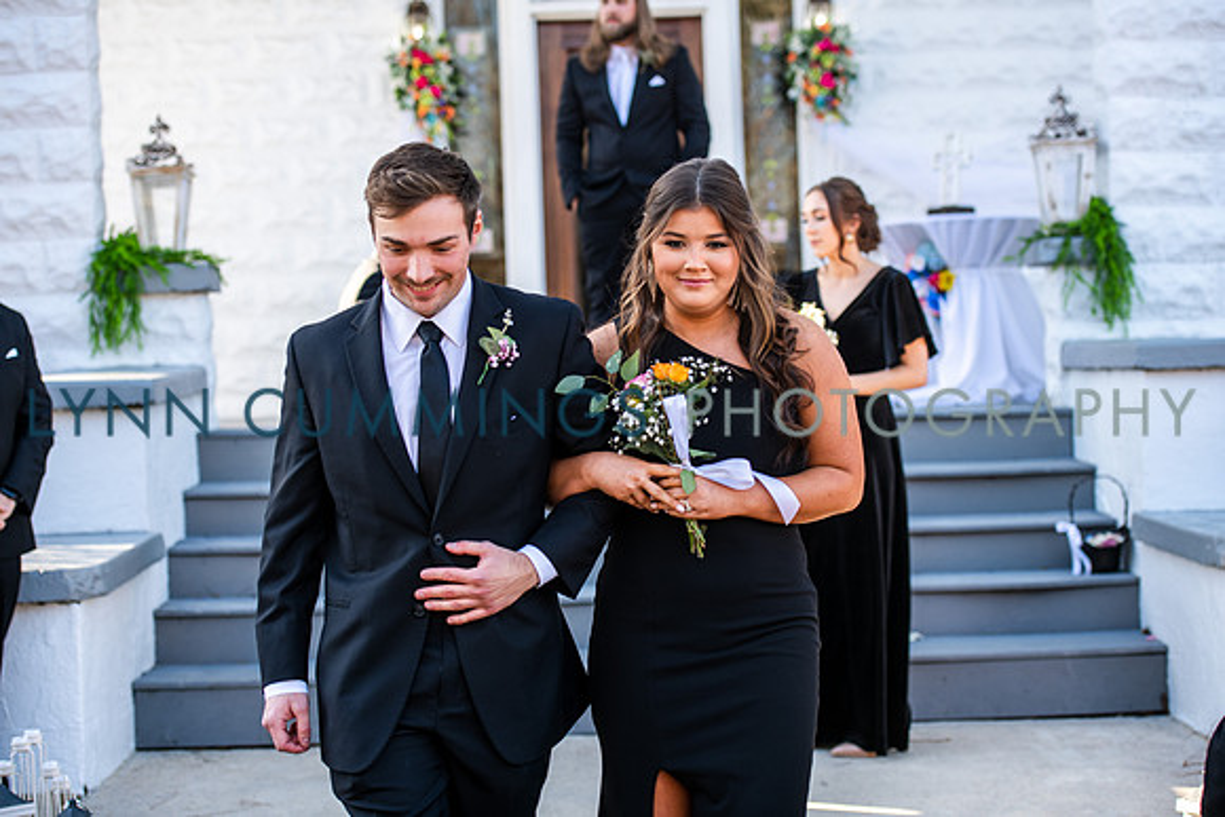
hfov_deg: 28.8
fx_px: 2382
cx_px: 612
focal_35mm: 70
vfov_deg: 19.5
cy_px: 408
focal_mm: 70
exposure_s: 1/320
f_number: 3.5
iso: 200
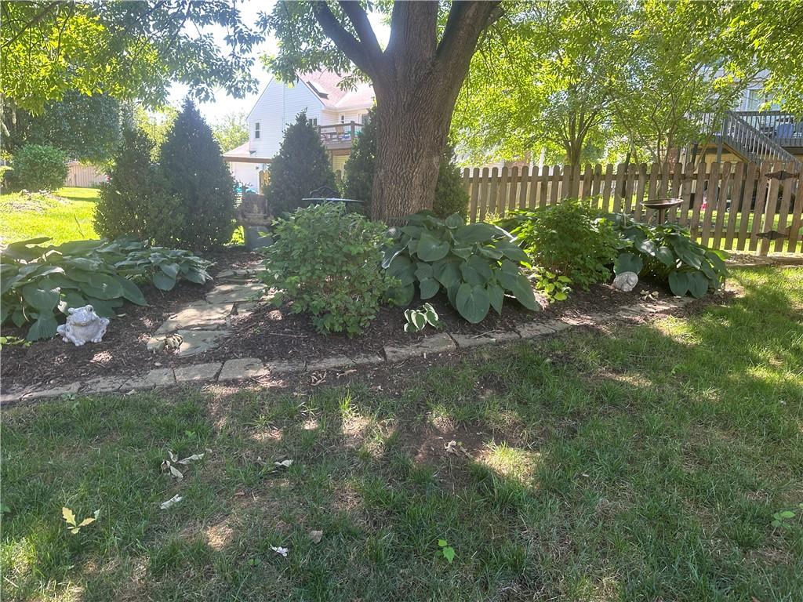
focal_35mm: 24
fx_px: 557
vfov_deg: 56.8
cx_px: 402
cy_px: 301
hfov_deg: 71.6
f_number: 1.78
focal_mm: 6.86
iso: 100
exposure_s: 1/171
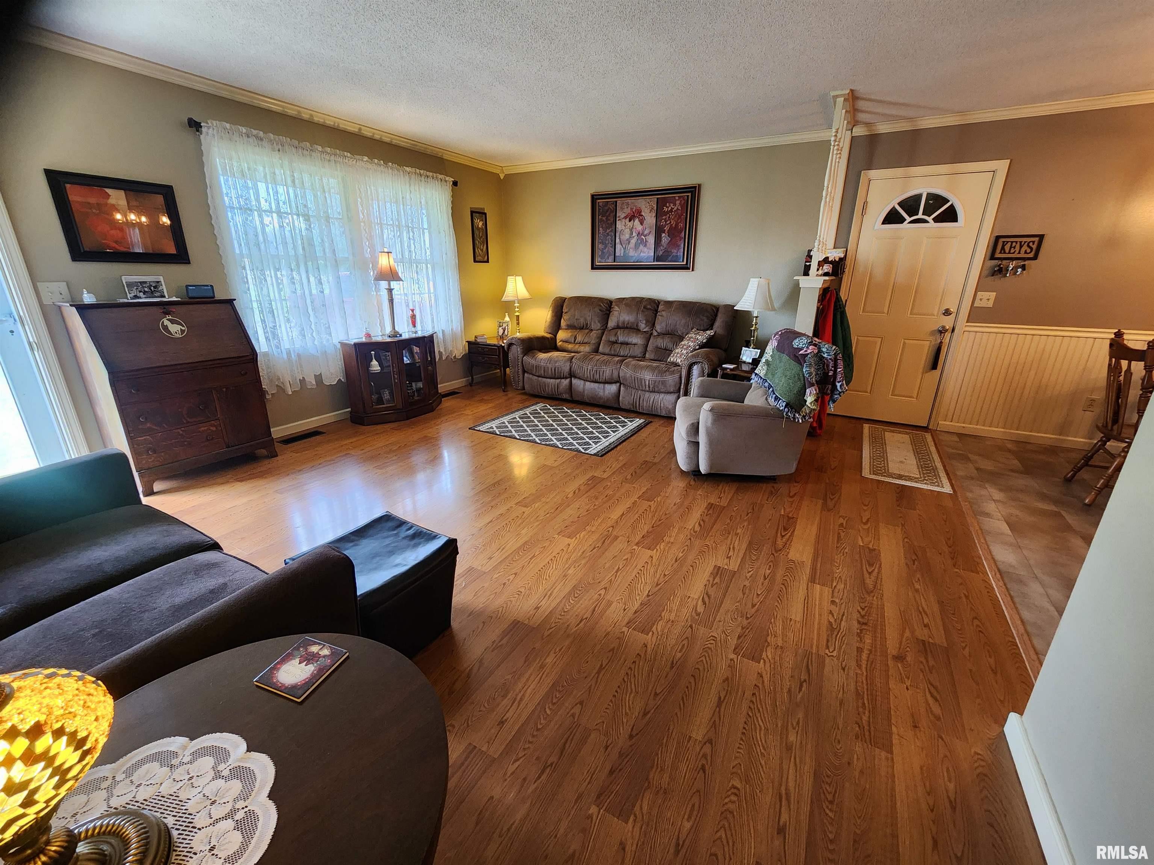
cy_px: 432
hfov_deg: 106.2
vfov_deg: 89.9
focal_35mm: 13
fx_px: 433
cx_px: 577
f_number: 2.2
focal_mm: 2.2
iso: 320
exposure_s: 1/40
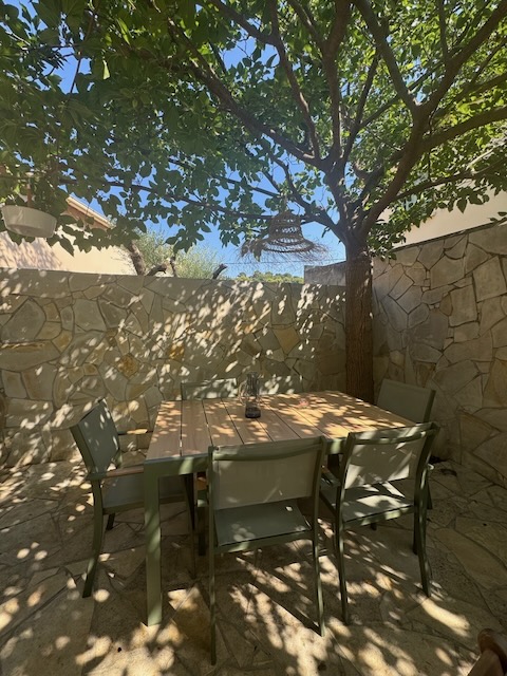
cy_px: 338
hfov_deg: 85.7
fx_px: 273
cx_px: 254
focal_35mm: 14
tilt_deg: -1.5
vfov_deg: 102.1
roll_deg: -0.2
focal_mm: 2.22
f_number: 2.2
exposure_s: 1/498
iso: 40
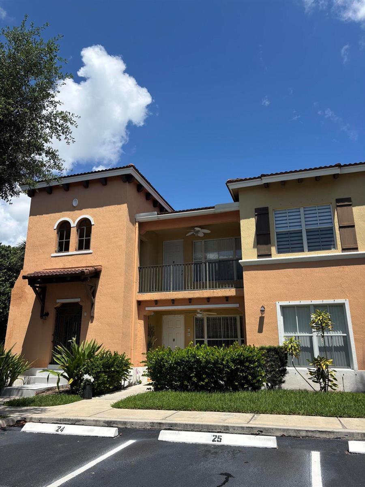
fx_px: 366
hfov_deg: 53.1
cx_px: 182
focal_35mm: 26
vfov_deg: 67.3
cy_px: 244
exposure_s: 1/3788
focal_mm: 5.96
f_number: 1.6
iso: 50
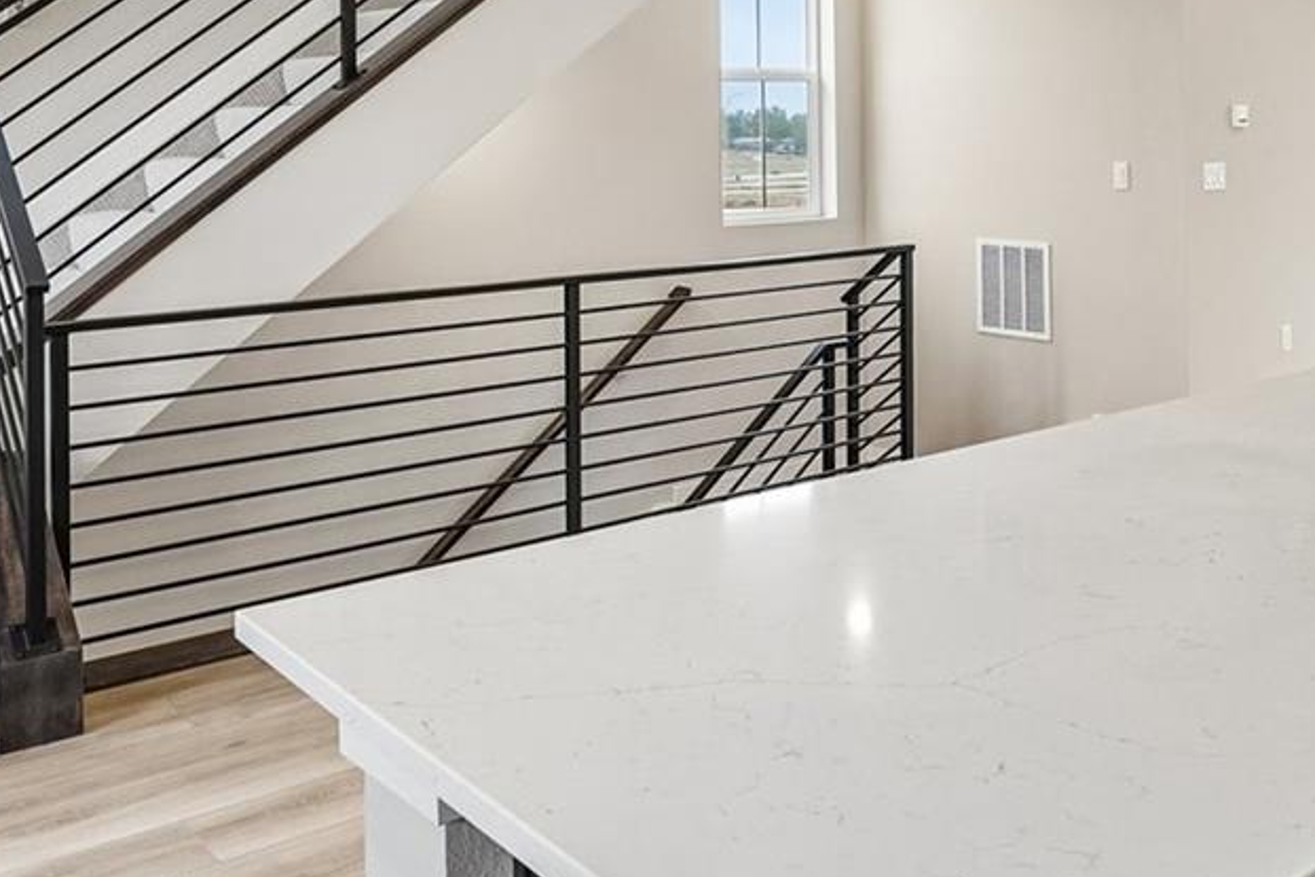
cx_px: 820
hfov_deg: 52.6
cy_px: 154
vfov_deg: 35.5
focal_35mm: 36
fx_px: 1315
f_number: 8
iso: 320
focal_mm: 14
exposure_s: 1/30
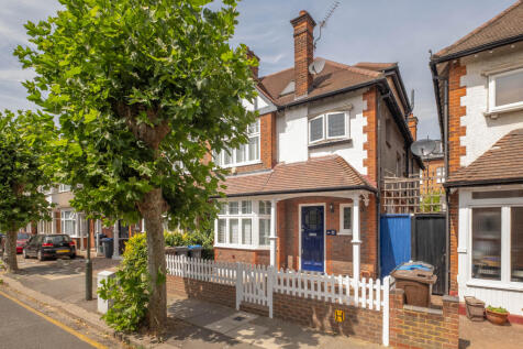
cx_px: 262
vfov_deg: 77.3
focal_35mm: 15
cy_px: 174
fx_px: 218
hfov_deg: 100.4
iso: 250
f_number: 5.6
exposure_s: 1/400
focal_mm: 10
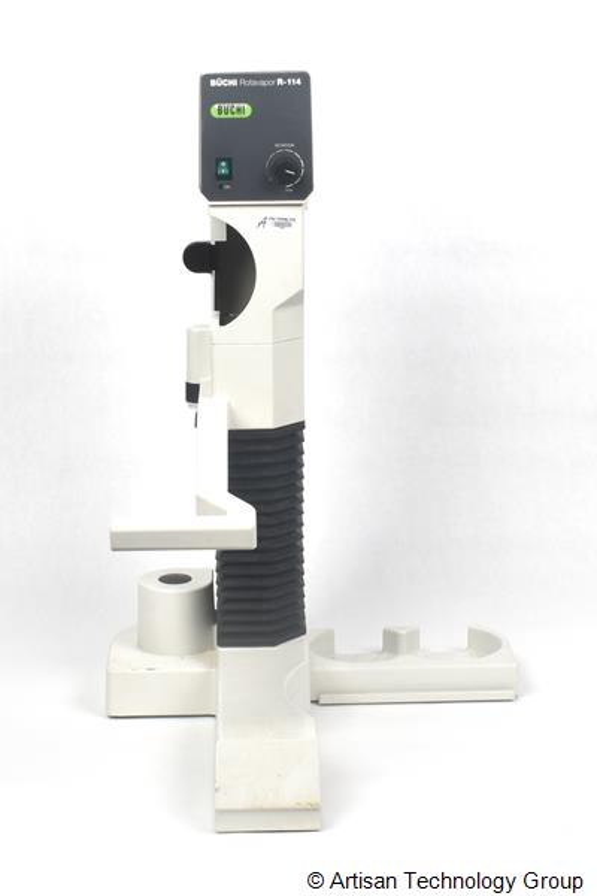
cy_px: 448
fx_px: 746
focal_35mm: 30
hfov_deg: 43.6
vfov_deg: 61.9
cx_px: 298
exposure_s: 1/200
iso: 200
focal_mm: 20
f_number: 16
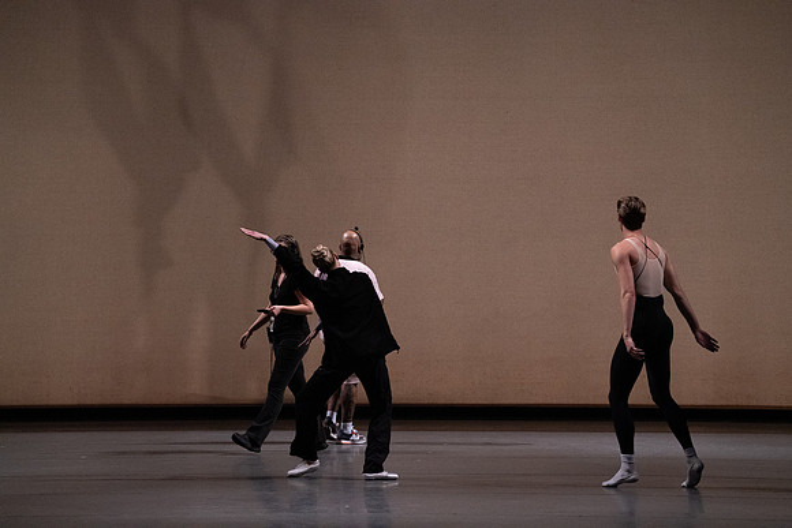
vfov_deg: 7.5
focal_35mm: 182
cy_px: 264
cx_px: 396
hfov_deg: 11.3
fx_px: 4005
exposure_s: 1/500
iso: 12800
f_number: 6.3
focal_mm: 182
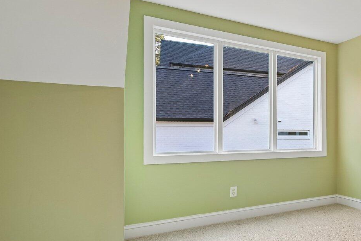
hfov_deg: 50.0
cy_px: 135
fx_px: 311
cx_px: 354
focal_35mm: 31
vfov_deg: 42.2
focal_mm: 14
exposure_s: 1/15
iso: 125
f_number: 8
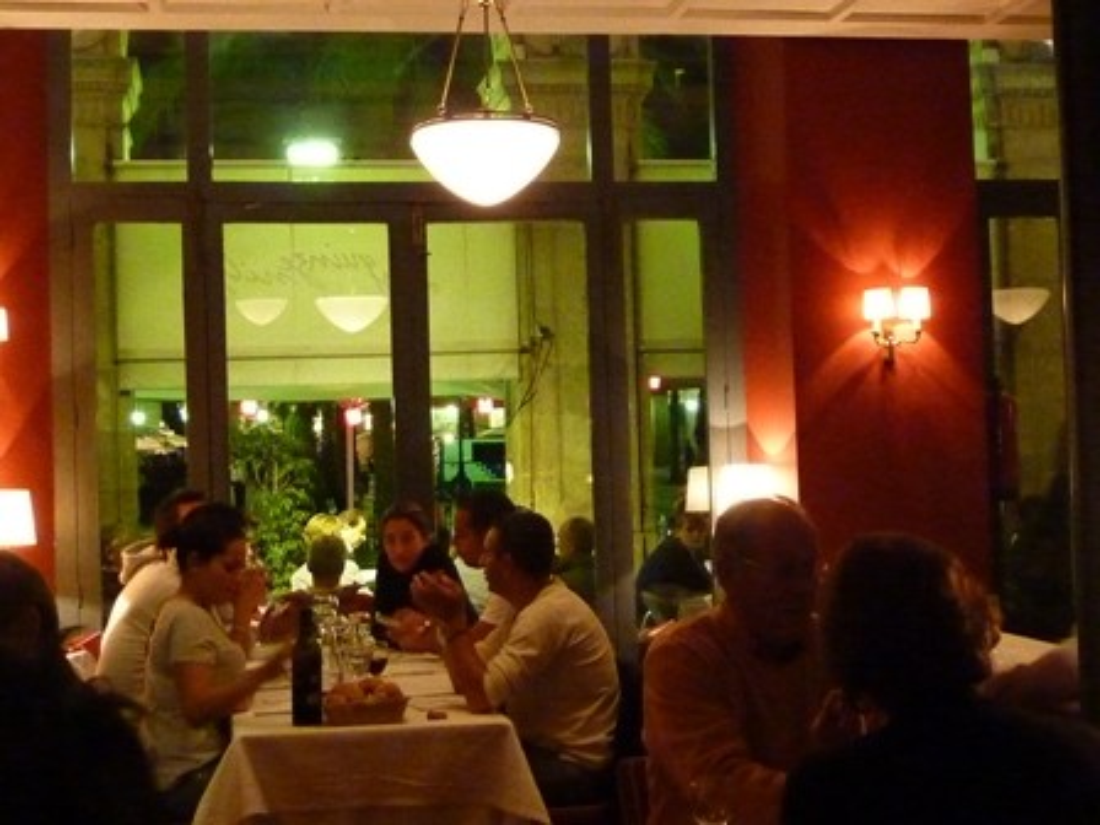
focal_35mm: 51
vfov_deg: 28.6
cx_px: 550
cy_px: 412
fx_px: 1621
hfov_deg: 37.5
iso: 800
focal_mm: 4.7
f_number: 3.4
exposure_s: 1/15
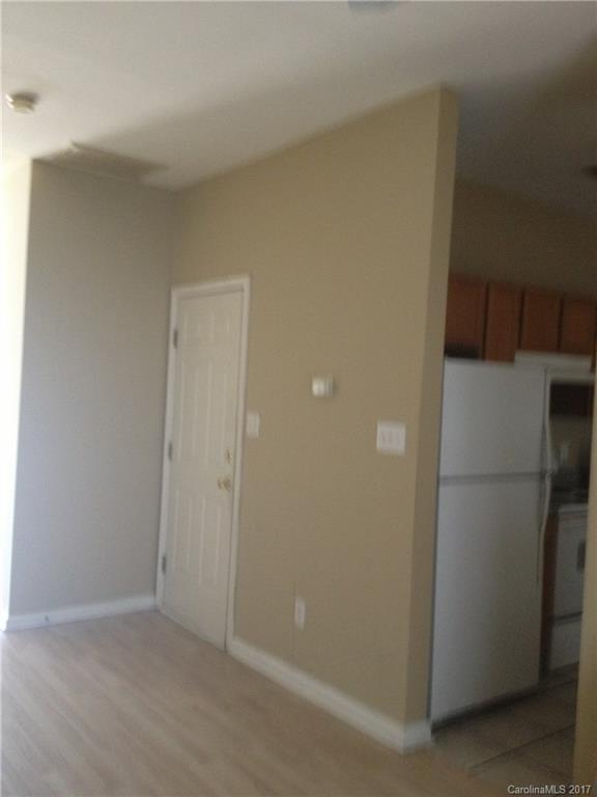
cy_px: 398
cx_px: 298
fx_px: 805
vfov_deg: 52.6
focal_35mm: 35
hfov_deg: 40.7
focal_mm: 4.28
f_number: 2.4
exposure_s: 1/20
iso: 200
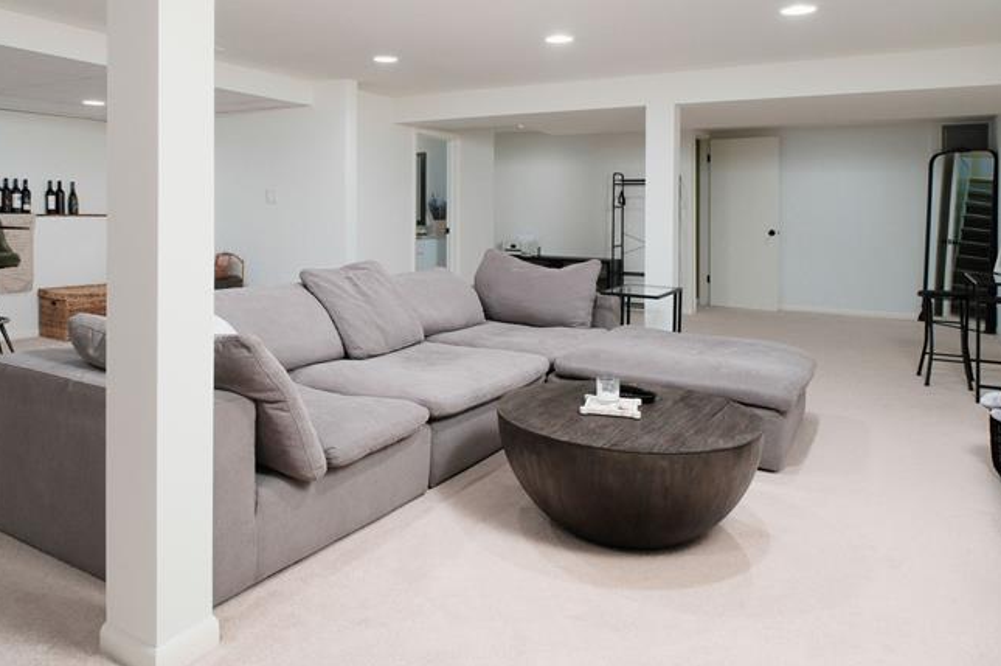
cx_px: 439
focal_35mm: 27
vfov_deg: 46.8
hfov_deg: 67.2
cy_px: 205
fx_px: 750
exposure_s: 1/250
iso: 640
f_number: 8
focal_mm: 11
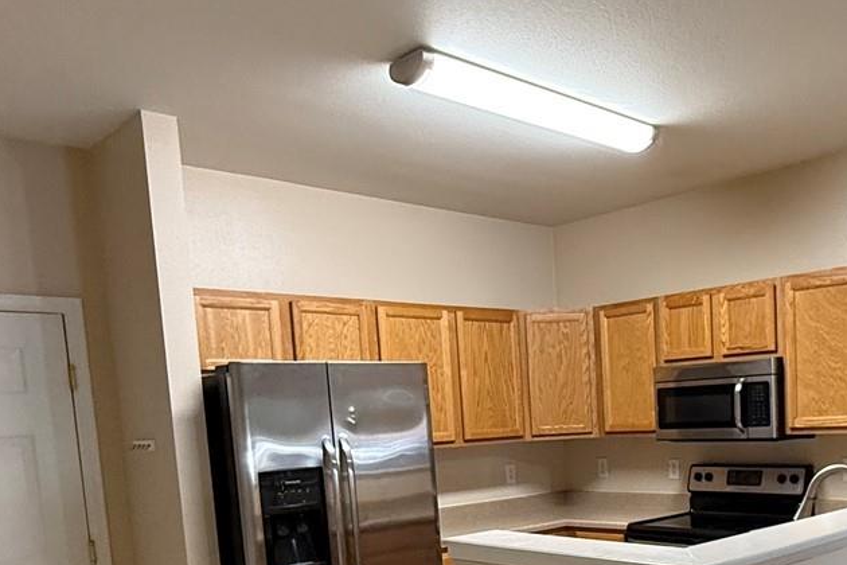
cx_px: 596
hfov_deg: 50.5
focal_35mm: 37
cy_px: 503
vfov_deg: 34.1
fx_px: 870
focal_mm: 2.22
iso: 320
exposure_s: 1/60
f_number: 2.2
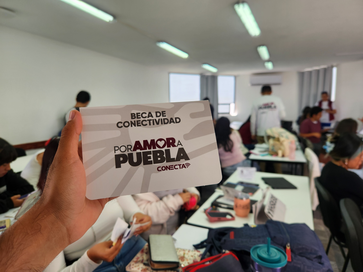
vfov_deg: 58.9
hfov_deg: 73.9
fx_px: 241
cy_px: 136
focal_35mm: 23
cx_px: 182
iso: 80
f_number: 1.8
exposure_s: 1/120
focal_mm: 5.4
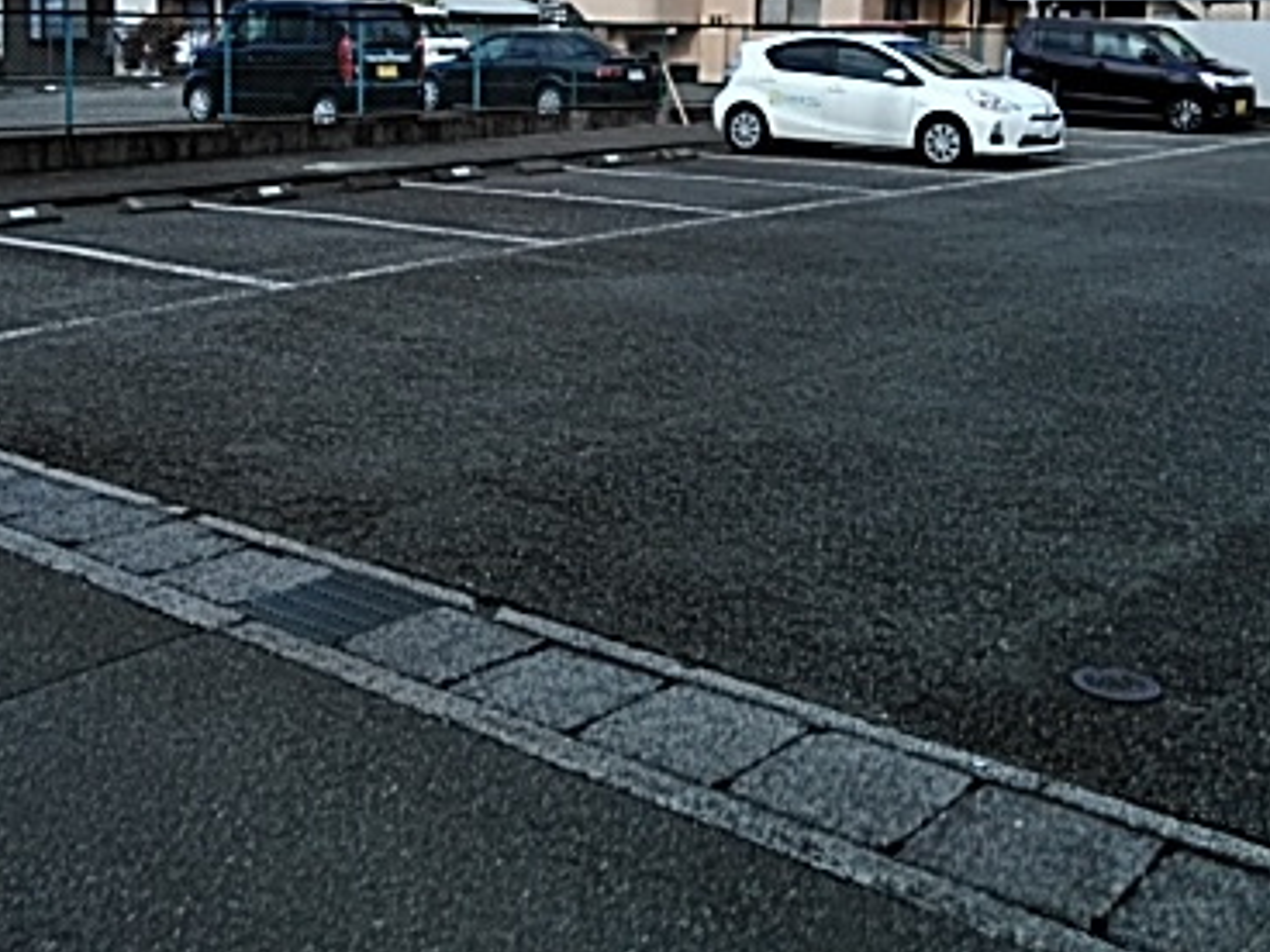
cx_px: 473
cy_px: 179
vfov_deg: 30.1
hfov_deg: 40.1
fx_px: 1724
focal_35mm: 47
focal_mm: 3.46
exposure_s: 1/565
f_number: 2.2
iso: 60
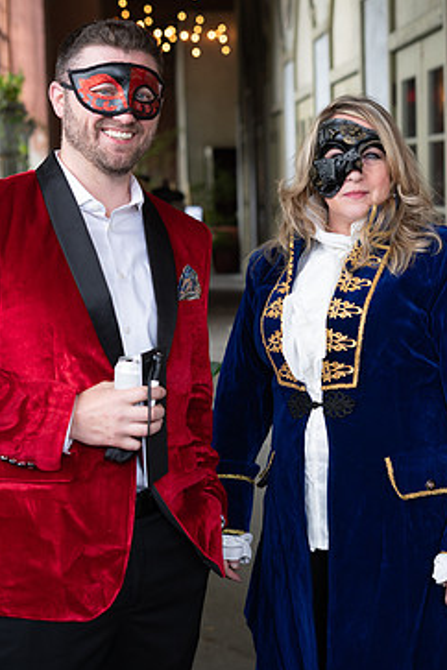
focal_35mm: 62
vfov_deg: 32.4
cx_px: 229
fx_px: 1155
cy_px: 310
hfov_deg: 21.9
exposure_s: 1/160
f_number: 3.2
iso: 400
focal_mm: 50
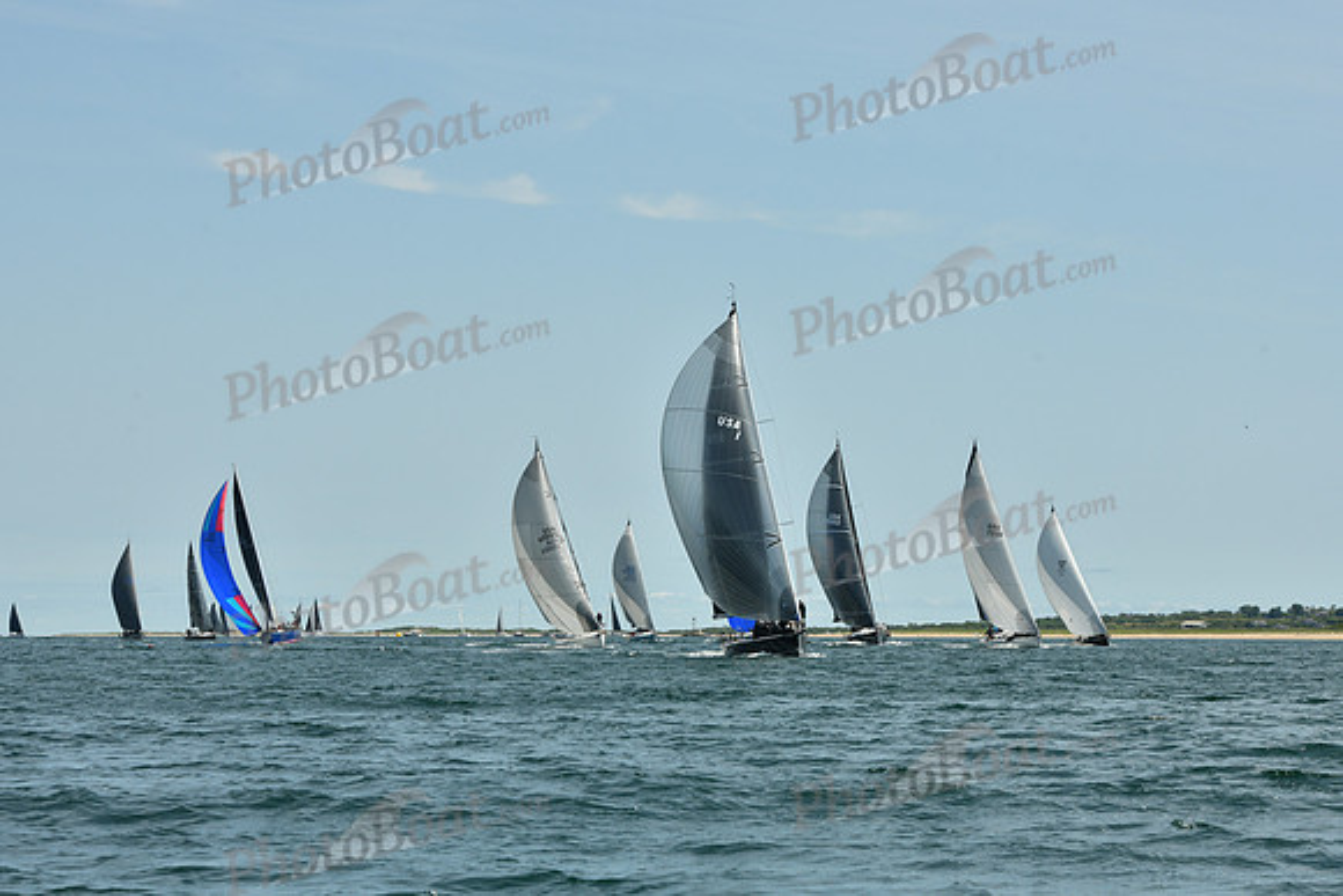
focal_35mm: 90
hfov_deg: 22.6
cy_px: 448
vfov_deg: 15.2
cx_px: 672
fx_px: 3358
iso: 320
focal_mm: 90
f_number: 10
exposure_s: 1/1000
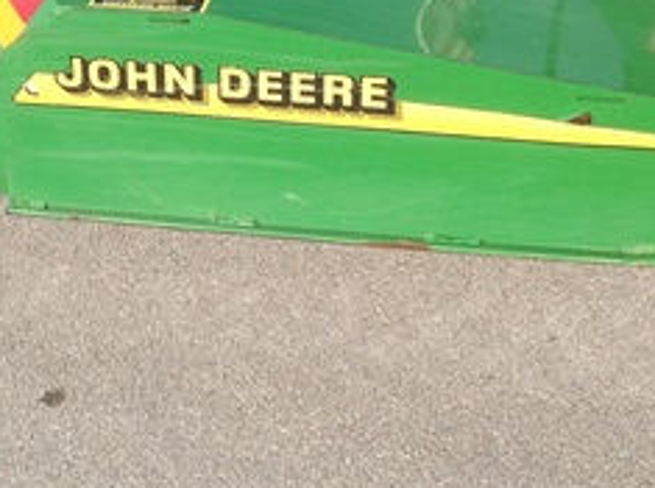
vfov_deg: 18.0
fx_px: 1529
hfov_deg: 23.9
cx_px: 167
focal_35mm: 81
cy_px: 106
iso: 50
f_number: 2.4
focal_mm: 4.28
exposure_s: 1/1779
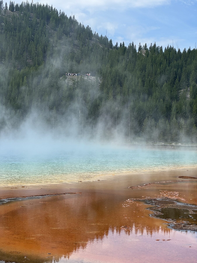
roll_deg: -0.7
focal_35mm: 77
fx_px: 584
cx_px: 98
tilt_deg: +0.7
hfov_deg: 19.1
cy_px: 132
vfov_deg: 25.3
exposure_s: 1/649
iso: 25
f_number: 2.8
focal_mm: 9
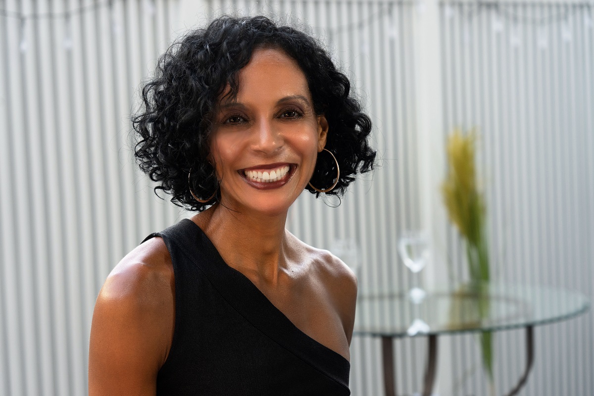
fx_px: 1485
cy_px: 198
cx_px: 297
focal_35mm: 90
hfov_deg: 22.6
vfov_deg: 15.2
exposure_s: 1/200
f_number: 5.6
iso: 500
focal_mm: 90
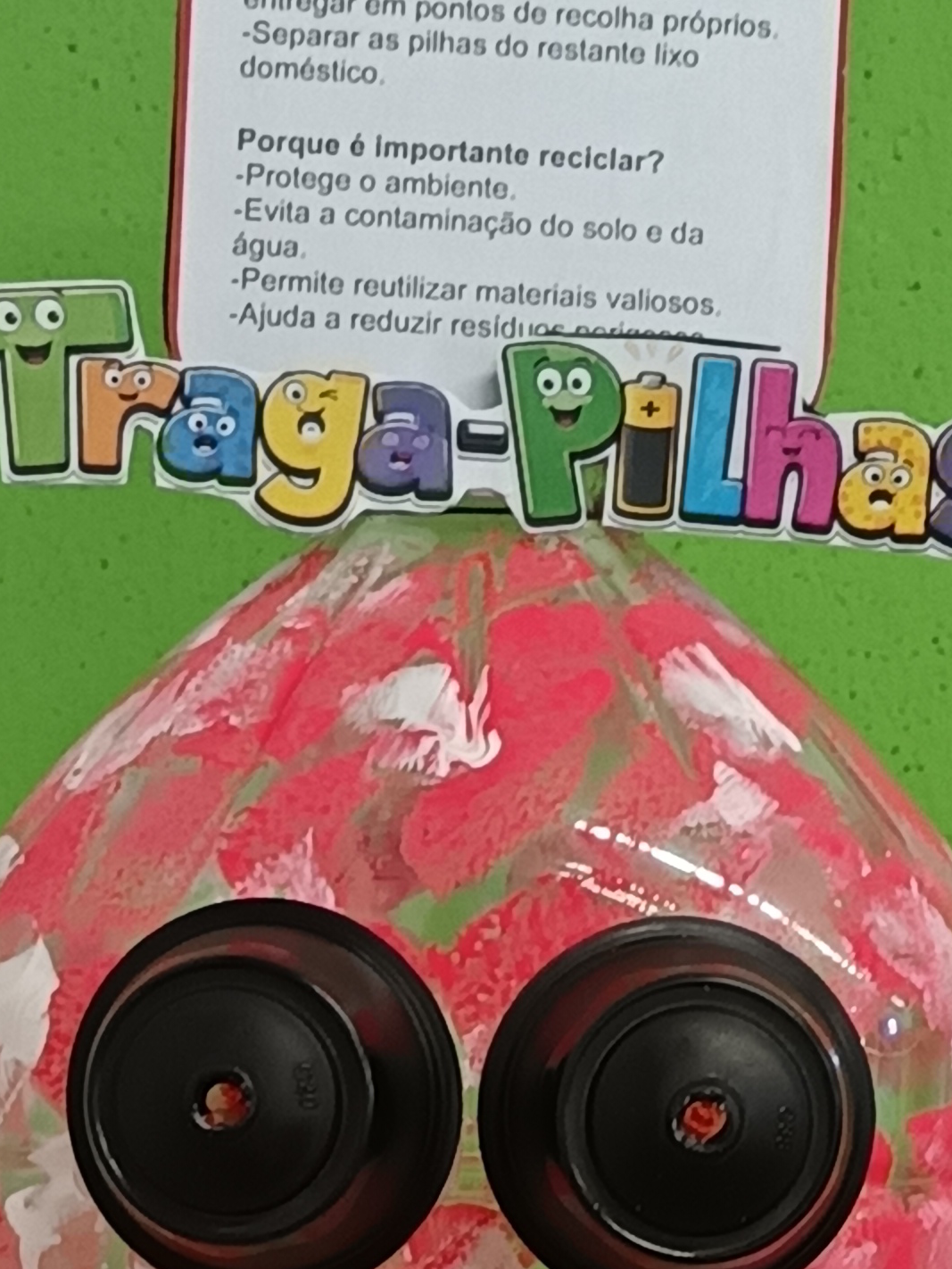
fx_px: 4949
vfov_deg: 14.3
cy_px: 1310
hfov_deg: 11.0
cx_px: 683
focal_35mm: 135
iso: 864
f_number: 1.75
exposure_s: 1/25
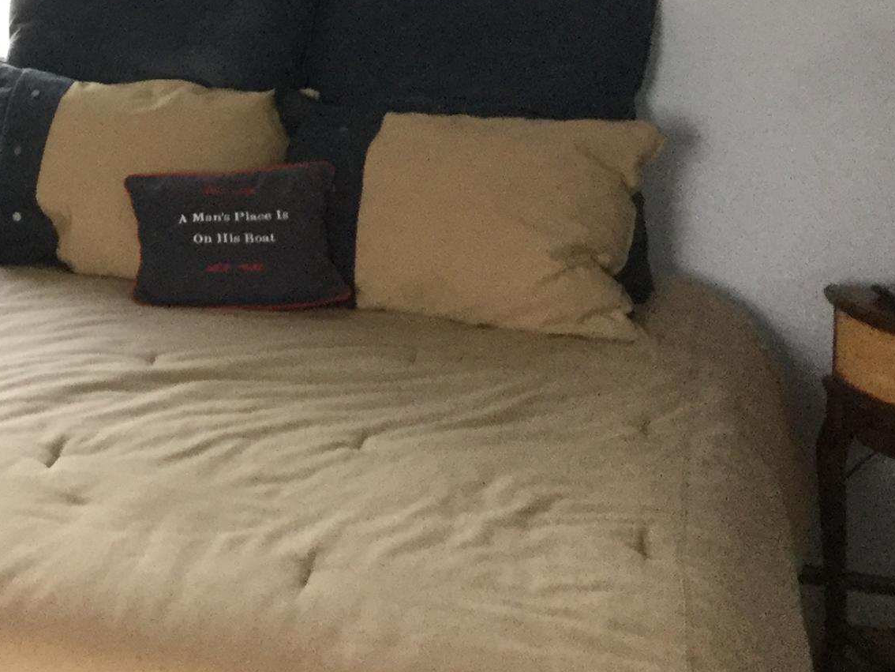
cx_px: -223
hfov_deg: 21.8
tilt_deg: -1.6
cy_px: -145
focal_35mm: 82
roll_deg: -2.2
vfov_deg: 17.2
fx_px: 2121
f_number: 2.4
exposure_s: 1/30
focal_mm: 3.3
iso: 100
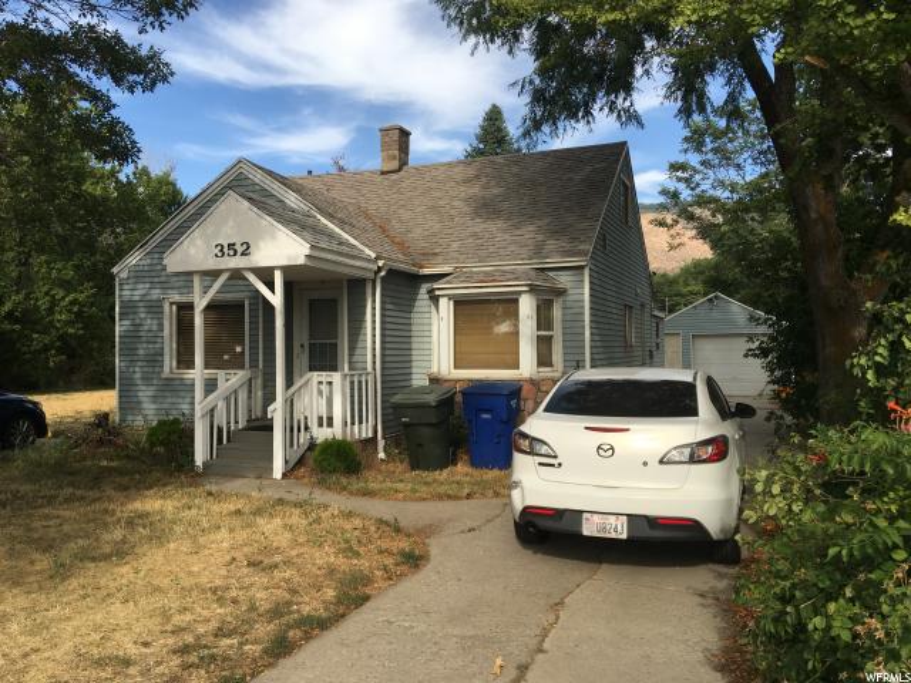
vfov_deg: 48.2
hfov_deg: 61.7
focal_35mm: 29
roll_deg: +0.4
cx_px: 456
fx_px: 763
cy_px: 342
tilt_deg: +2.3
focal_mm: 4.15
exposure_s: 1/1040
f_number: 2.2
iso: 25
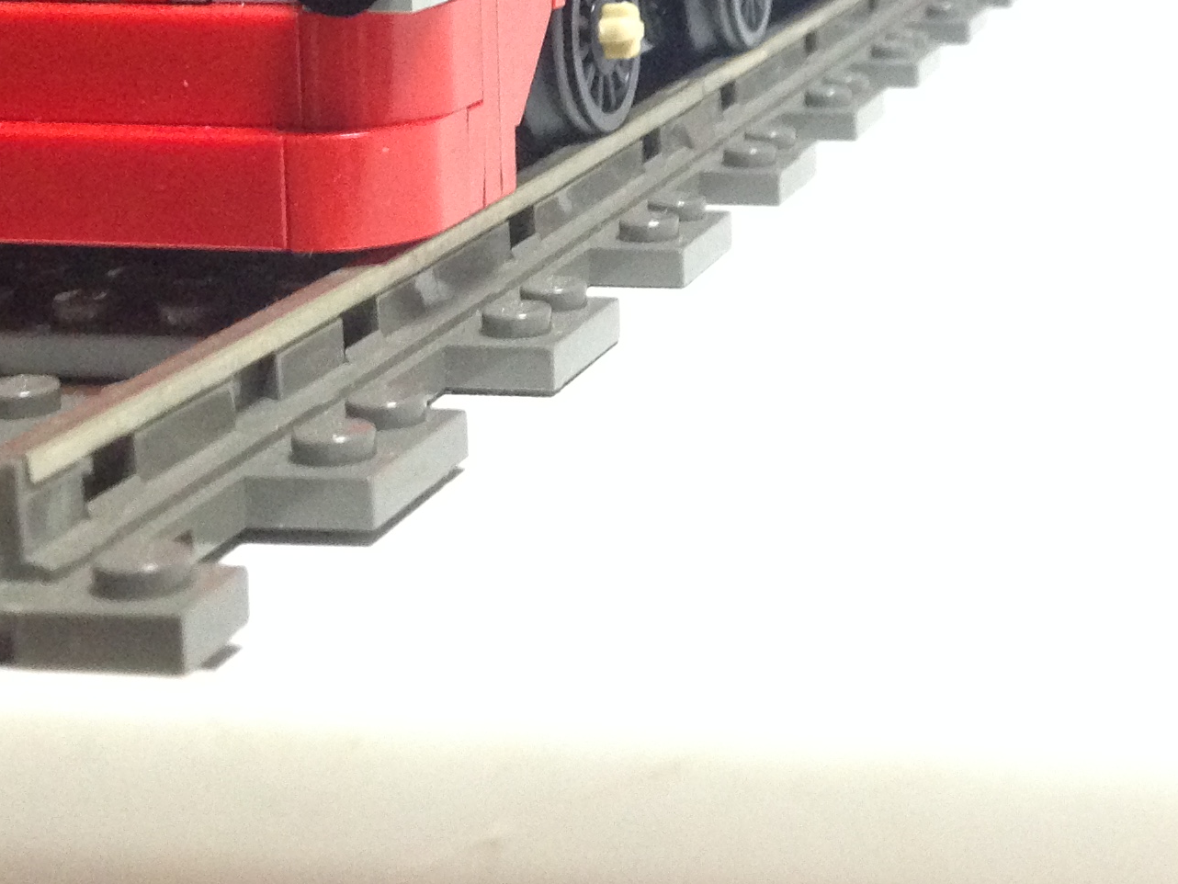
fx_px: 2859
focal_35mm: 84
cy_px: 13
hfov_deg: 22.6
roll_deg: -0.8
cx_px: 1116
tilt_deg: -7.3
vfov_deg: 17.2
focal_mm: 4.12
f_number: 2.4
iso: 250
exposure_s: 1/20
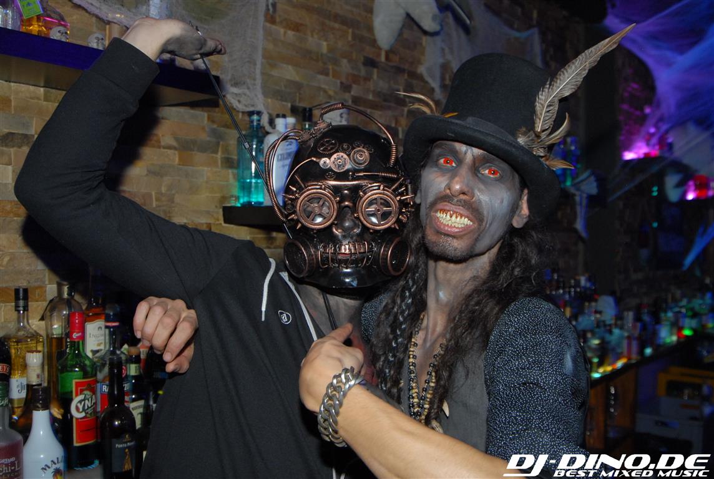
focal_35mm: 36
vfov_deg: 37.0
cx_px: 357
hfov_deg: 53.0
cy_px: 240
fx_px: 715
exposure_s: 1/4
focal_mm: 24
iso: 400
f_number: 5.6
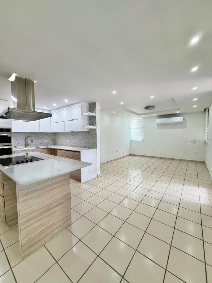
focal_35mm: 14
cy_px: 142
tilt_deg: -3.4
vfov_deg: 102.1
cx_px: 106
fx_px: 114
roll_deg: +0.6
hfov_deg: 85.7
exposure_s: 1/60
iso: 250
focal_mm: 2.22
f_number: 2.2
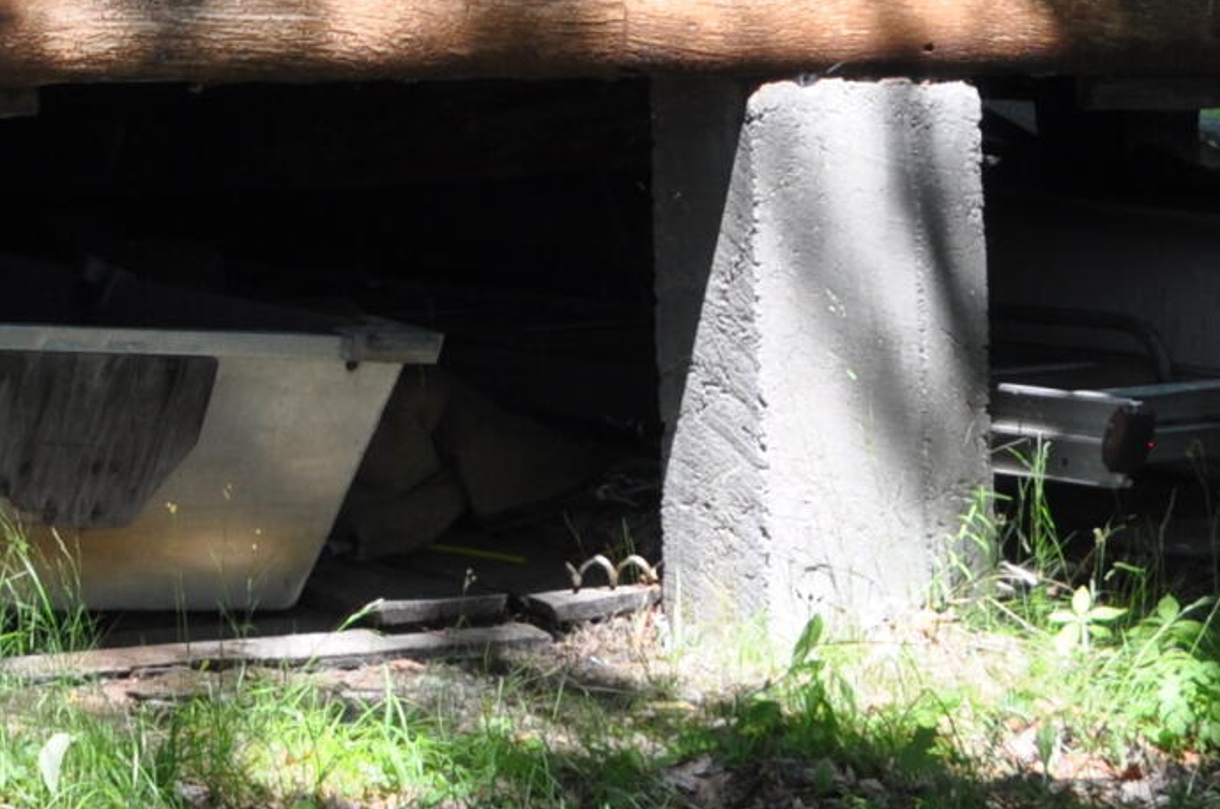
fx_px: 6402
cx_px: -320
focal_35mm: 189
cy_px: -553
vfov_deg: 7.1
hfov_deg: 10.7
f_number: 5.6
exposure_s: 1/125
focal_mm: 29
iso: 220
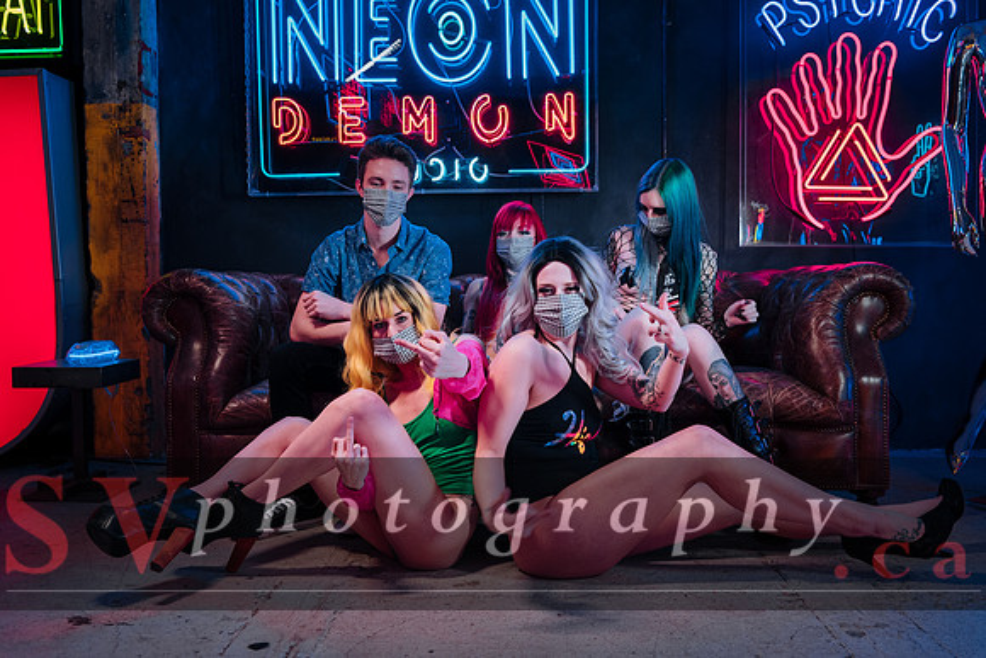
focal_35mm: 34
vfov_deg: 38.9
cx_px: 493
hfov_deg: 55.8
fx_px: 931
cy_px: 329
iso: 400
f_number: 4
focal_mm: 34
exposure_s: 1/60
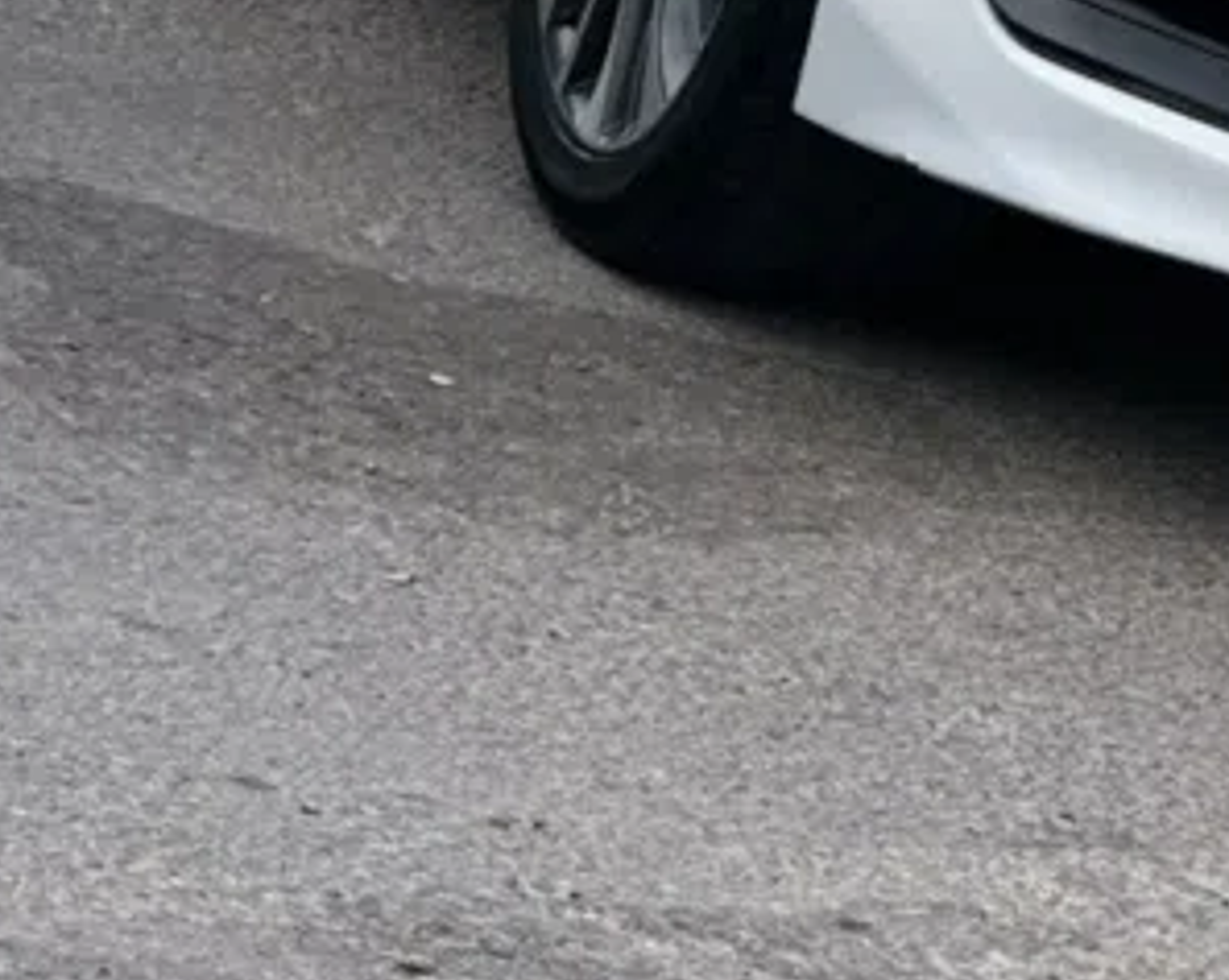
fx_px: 12573
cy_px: -432
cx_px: 1486
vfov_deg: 4.4
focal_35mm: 346
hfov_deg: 5.6
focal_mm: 9
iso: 32
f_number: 2.8
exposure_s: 1/595
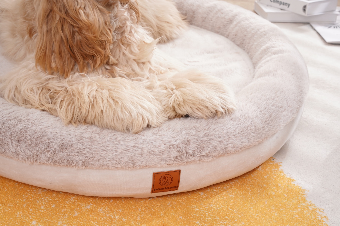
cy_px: 113
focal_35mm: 55
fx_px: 519
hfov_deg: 36.2
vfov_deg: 24.6
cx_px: 170
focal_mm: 55
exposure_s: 1/125
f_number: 11
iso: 640
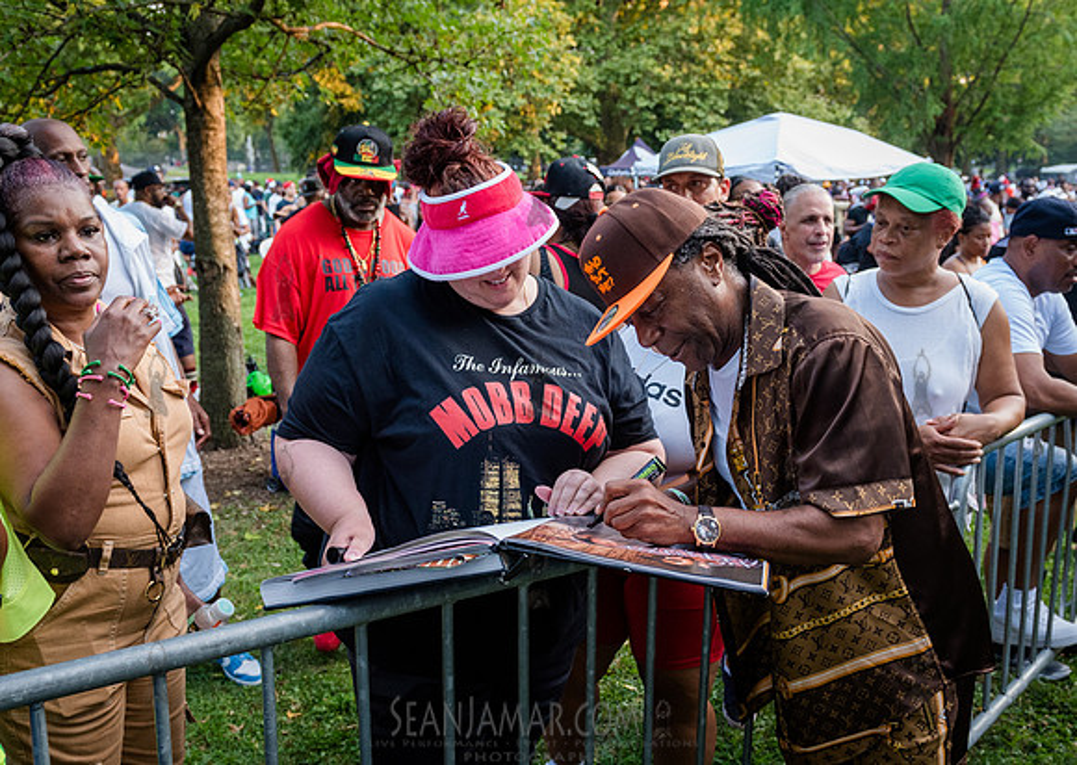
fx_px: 1063
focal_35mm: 35
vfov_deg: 39.5
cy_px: 436
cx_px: 579
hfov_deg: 53.7
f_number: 3.5
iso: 1000
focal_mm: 24
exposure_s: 1/250
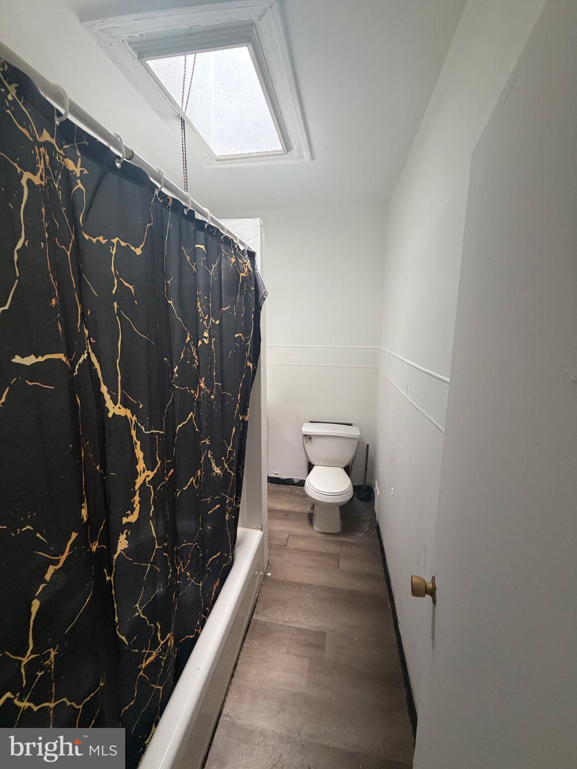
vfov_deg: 102.1
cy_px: 384
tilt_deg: -10.3
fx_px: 311
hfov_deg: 85.7
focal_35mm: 14
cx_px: 288
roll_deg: -0.7
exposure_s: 1/60
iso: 320
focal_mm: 2.22
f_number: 2.2
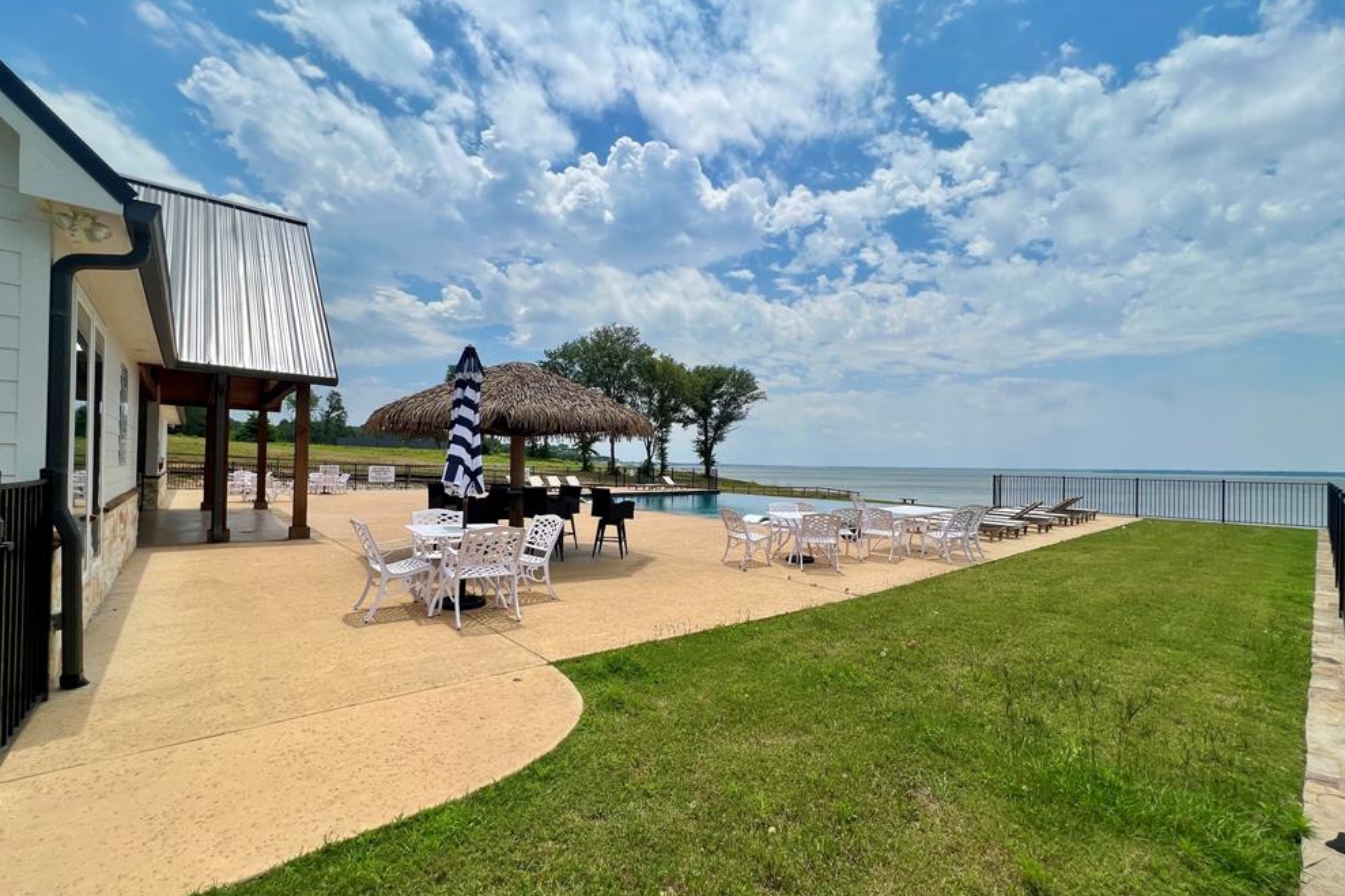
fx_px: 523
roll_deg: -0.8
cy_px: 464
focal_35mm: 14
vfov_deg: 81.2
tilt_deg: +1.2
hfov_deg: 104.3
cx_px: 673
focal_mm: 1.57
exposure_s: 1/3650
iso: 32
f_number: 1.8
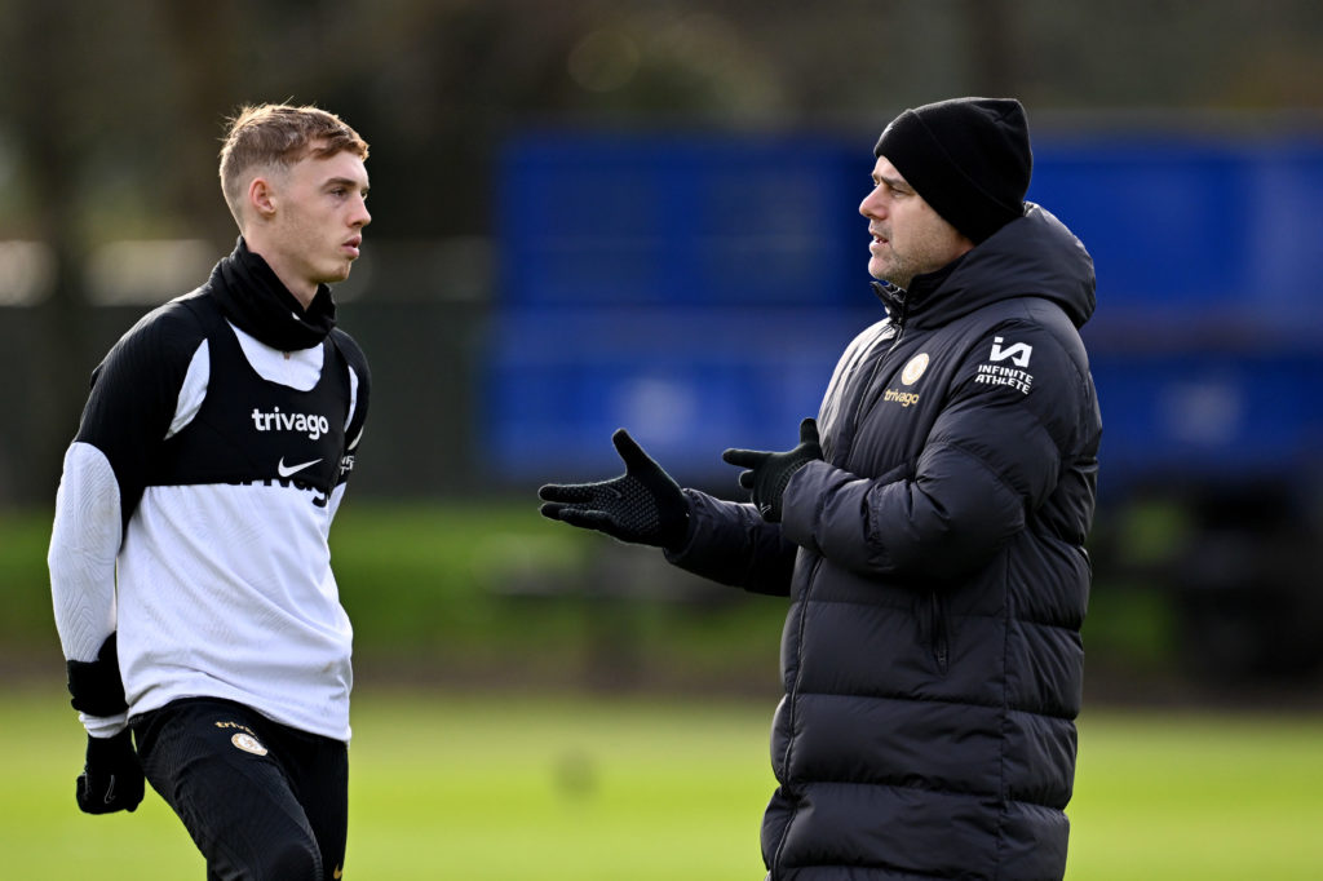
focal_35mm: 600
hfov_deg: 3.4
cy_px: 440
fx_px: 22042
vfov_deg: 2.3
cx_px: 662
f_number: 2.8
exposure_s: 1/4000
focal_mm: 400
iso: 800
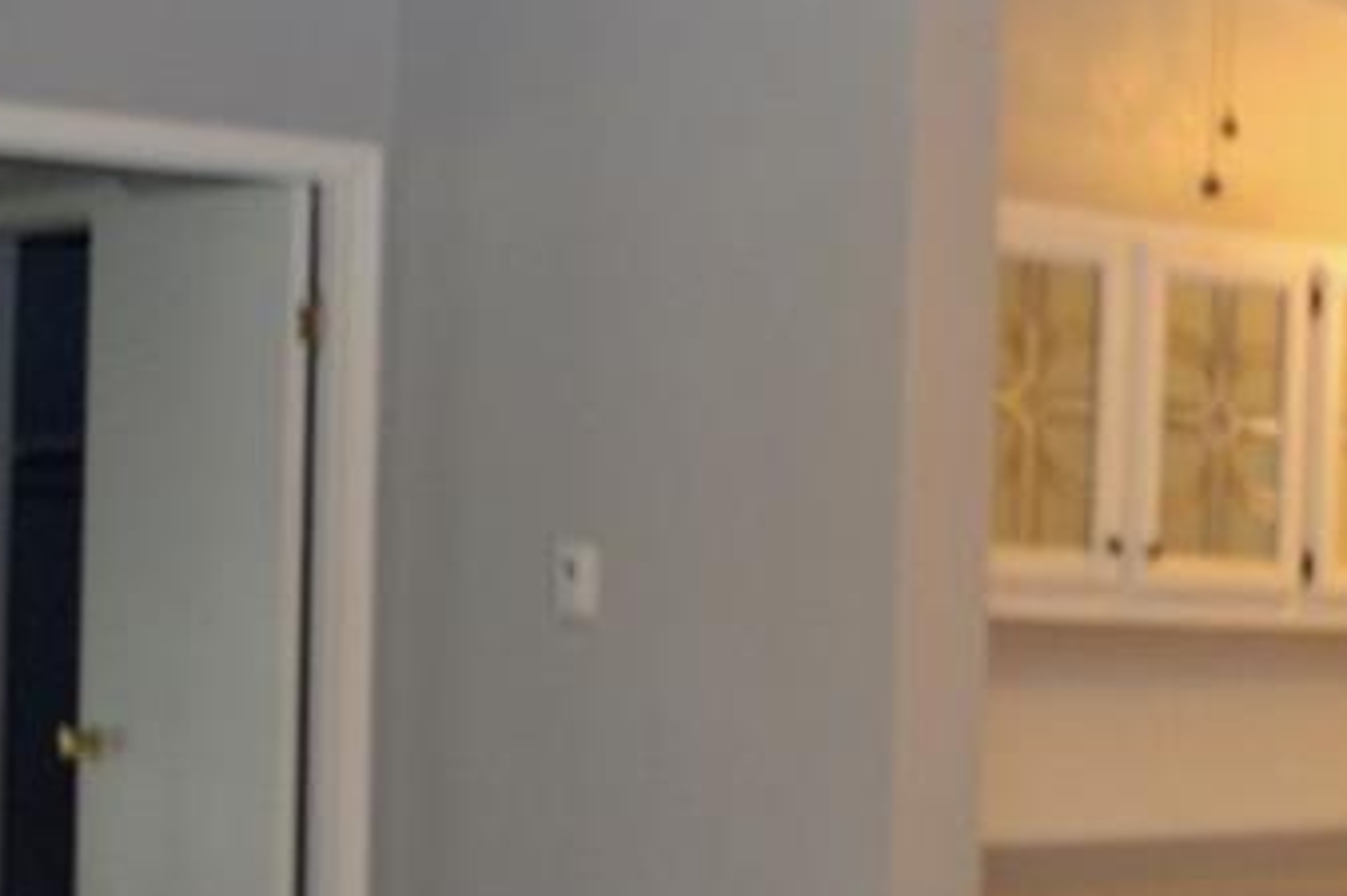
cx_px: 1339
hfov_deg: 21.6
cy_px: 581
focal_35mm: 91
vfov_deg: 15.0
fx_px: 3403
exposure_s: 1/60
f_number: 4.2
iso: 2000
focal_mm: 20
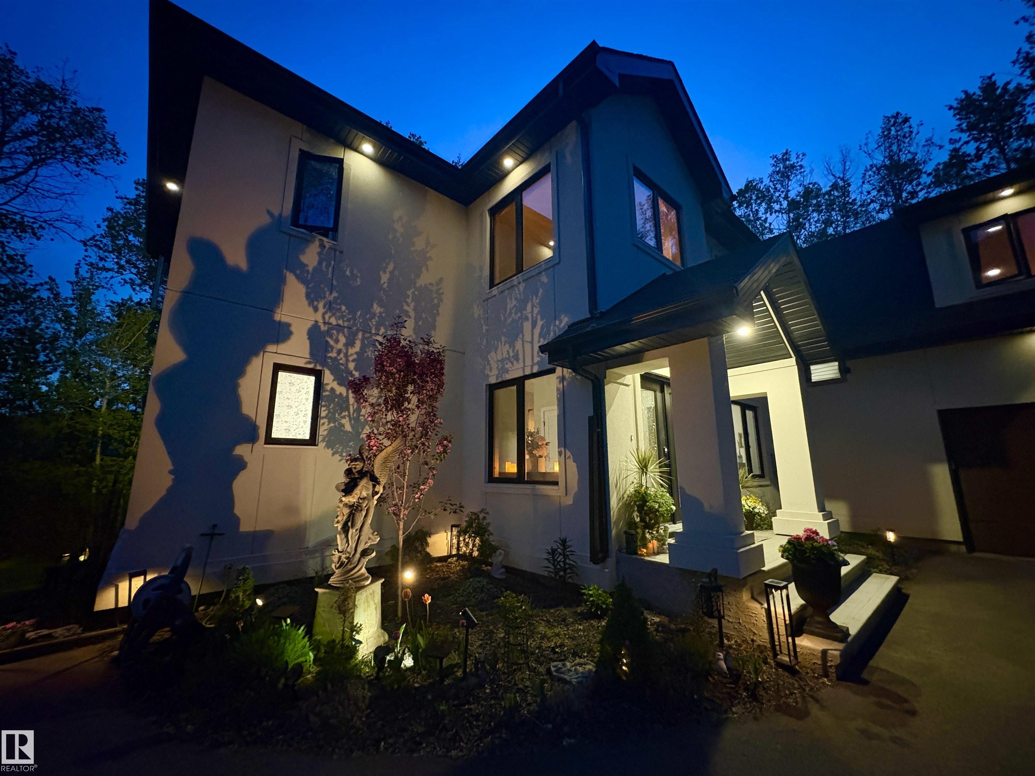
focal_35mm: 14
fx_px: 419
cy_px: 388
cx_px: 518
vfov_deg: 85.7
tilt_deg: +12.1
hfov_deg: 102.1
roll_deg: +0.8
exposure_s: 1/30
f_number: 2.2
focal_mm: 2.22
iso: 1250
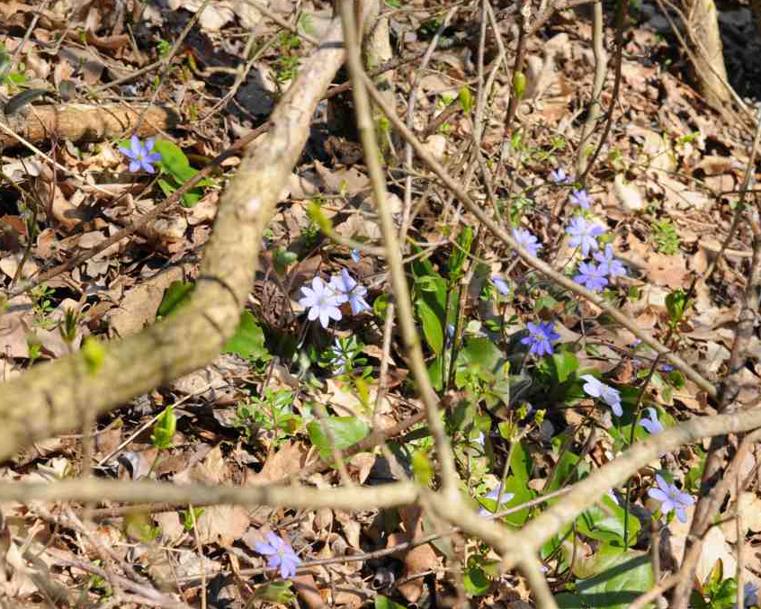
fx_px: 2108
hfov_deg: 20.5
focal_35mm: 94
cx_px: 335
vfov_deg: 16.4
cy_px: 304
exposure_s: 1/125
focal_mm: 55
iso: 200
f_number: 10
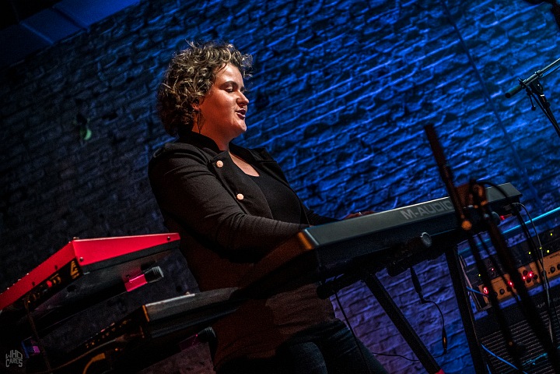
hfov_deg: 28.1
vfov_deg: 18.9
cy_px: 187
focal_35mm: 72
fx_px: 1120
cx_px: 280
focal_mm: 48
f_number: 2.8
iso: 3200
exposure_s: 1/100
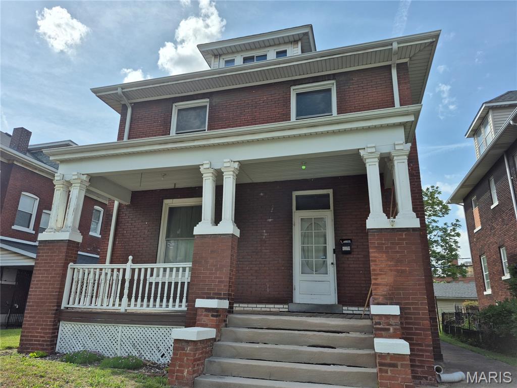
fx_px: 344
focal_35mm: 23
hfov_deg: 73.9
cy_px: 194
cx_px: 258
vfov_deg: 58.9
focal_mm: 5.4
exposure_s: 1/2528
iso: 25
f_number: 1.8
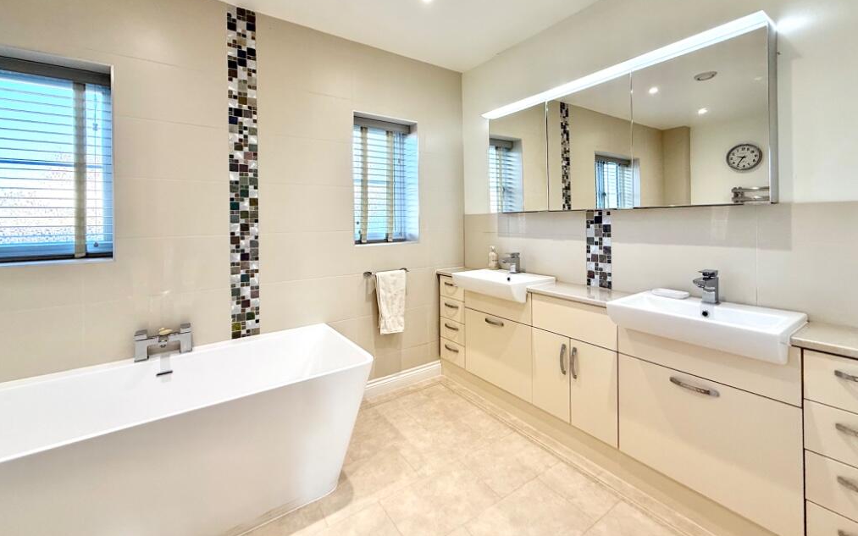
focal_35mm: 15
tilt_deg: +0.8
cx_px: 431
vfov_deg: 74.1
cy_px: 219
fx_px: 351
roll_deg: +1.0
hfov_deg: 101.5
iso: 100
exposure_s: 1/100
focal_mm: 2.22
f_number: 2.2
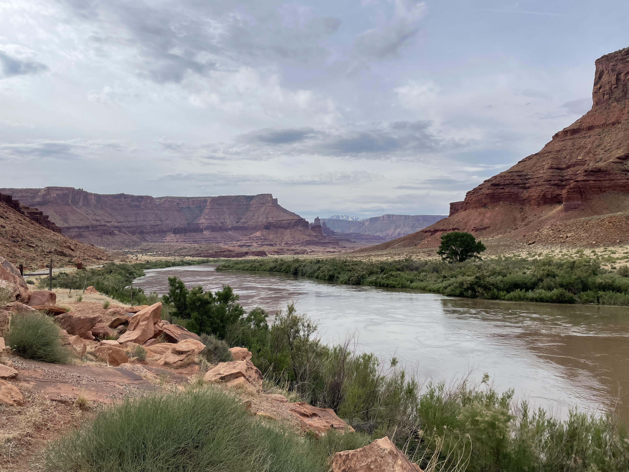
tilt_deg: +2.2
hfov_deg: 67.3
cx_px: 314
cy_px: 236
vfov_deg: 53.1
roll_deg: +1.7
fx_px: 472
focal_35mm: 26
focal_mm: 4.2
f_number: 1.6
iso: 32
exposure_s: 1/4292
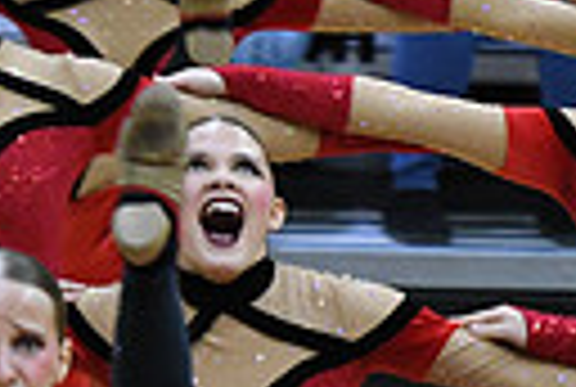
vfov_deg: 1.6
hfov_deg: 2.3
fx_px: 14145
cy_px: 803
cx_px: 1269
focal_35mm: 882
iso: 3200
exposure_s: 1/400
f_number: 2.8
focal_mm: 130
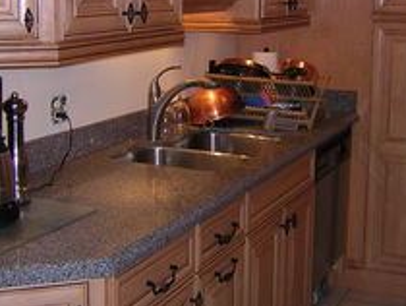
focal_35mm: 63
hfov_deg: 30.7
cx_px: 199
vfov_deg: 23.2
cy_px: 91
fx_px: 740
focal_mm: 4.7
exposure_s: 1/60.1
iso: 106
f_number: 2.6
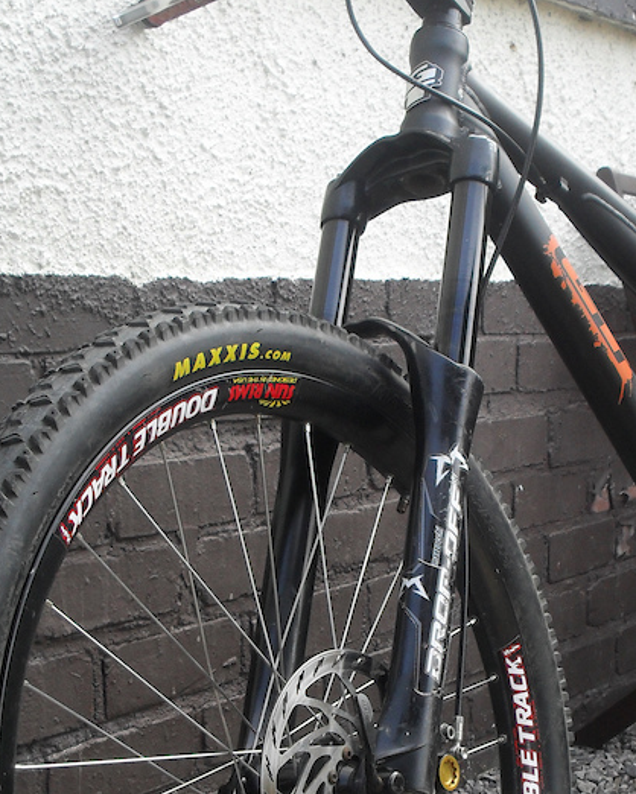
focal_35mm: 67
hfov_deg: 22.7
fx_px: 1576
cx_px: 441
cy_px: 526
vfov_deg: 28.1
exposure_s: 1/125
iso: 100
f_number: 3.2
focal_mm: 6.3
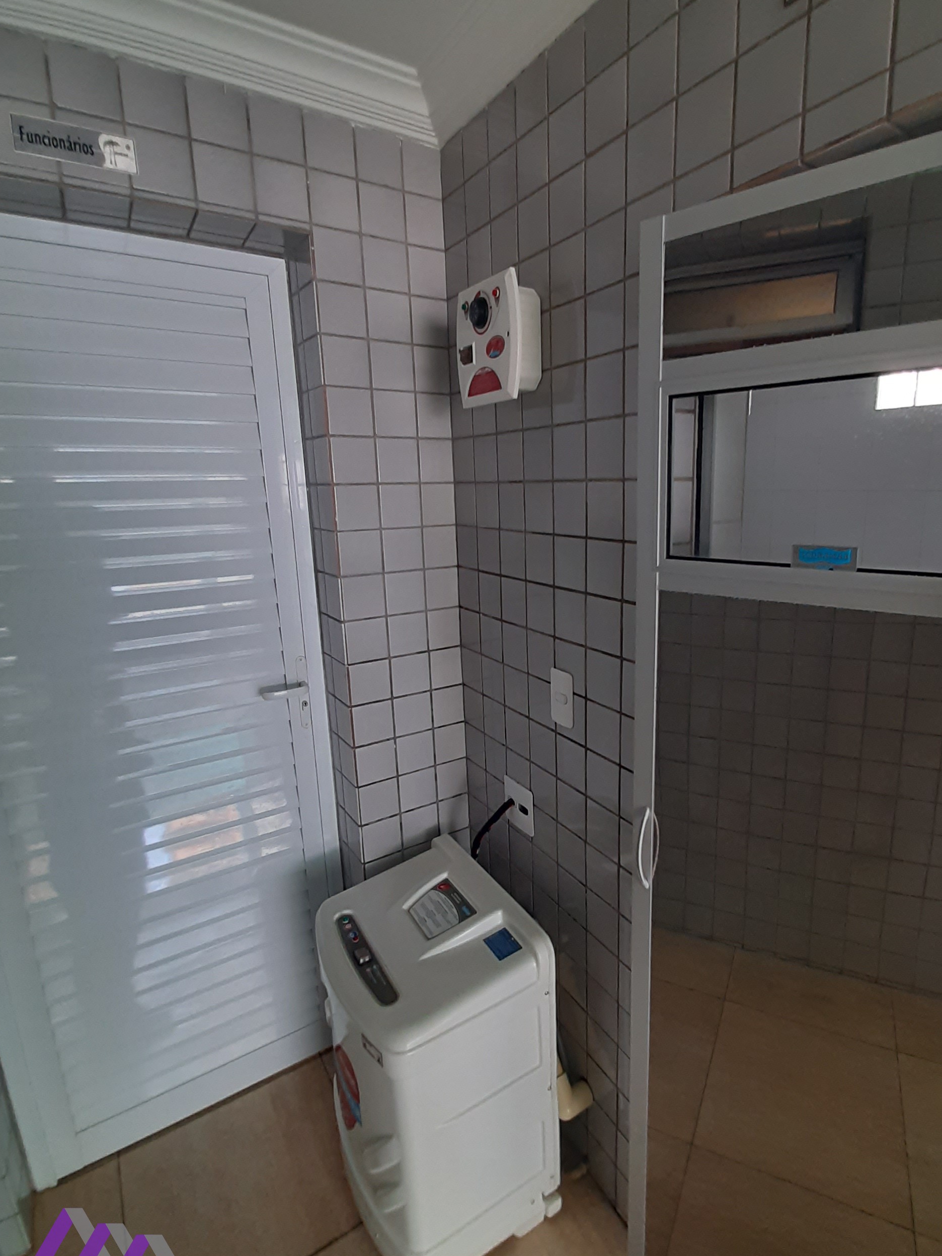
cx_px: 544
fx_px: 617
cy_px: 625
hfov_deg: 74.2
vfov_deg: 91.0
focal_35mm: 17
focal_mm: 1.42
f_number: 2.2
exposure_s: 1/40
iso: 125
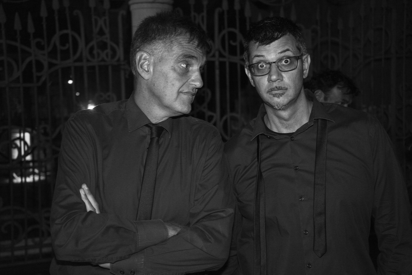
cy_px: 138
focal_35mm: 52
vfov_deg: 26.0
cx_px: 206
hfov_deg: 38.2
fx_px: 595
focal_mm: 52
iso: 6400
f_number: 4.5
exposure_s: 1/60
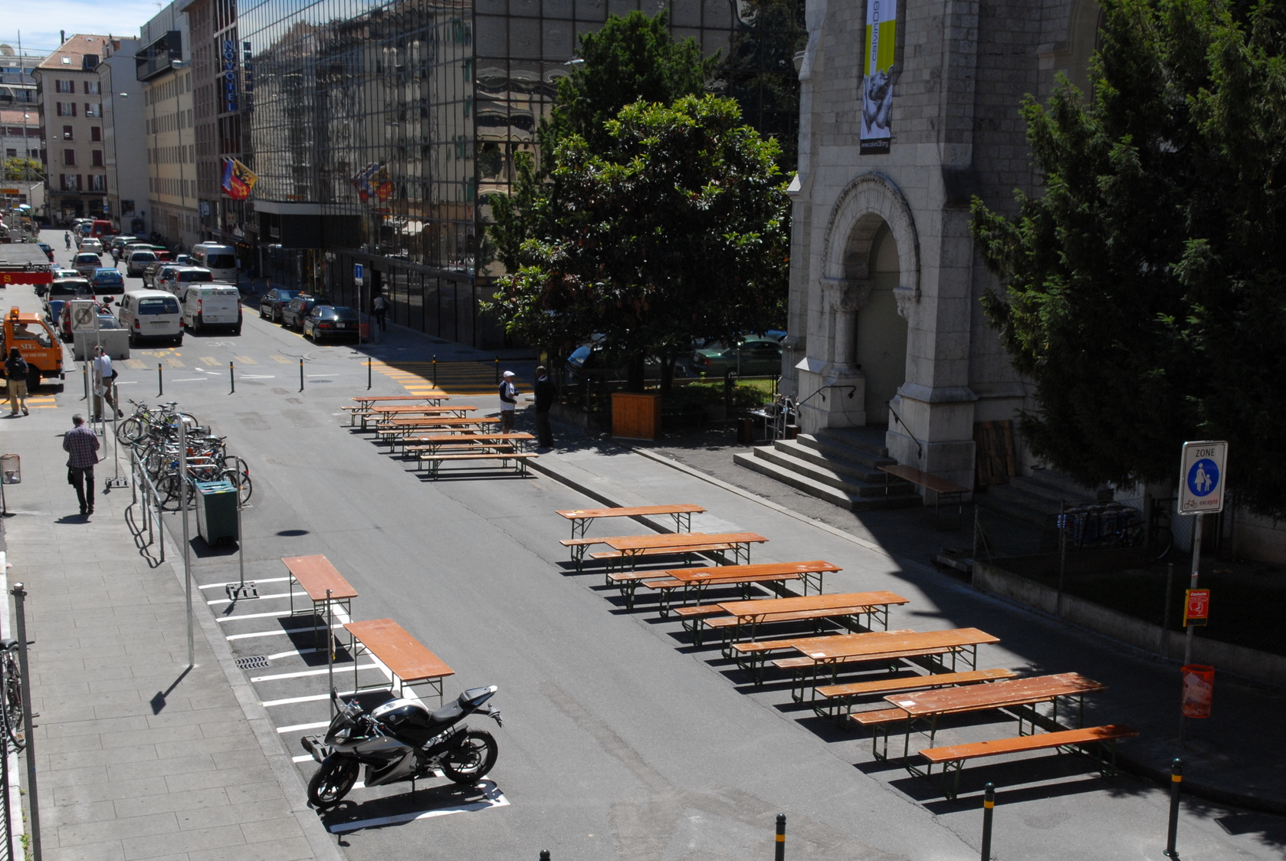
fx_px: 1609
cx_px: 710
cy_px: 482
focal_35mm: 45
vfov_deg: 29.9
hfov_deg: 43.5
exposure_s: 1/400
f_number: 10
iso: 320
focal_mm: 26
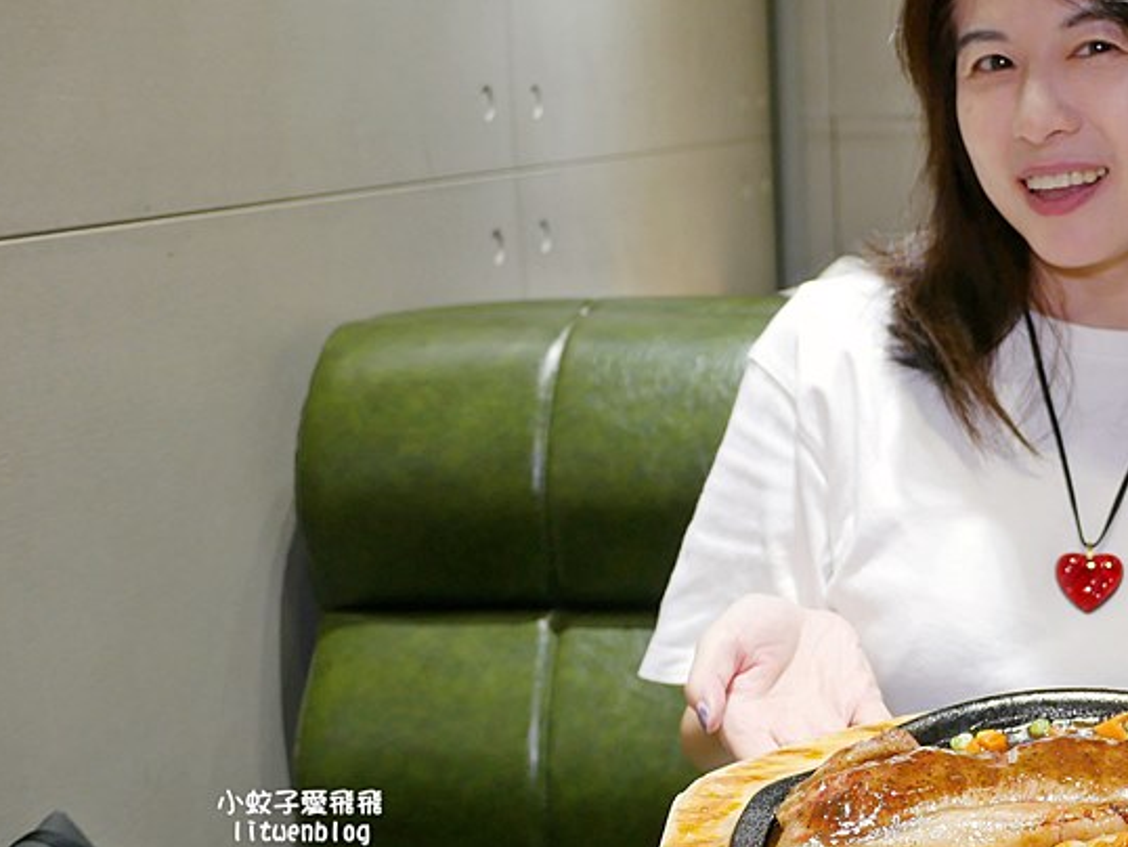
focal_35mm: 52
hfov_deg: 34.5
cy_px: 469
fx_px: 1695
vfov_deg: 28.0
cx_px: 1038
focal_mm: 14
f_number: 2.5
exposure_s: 1/60
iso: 200
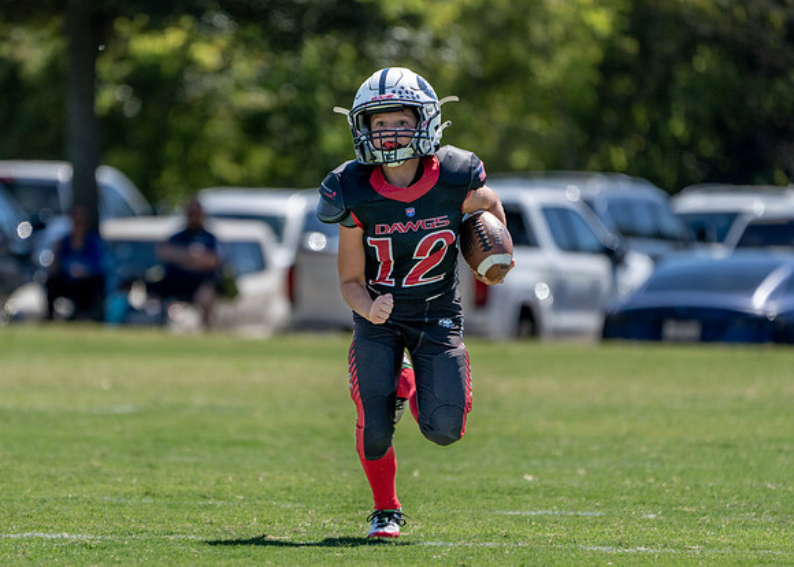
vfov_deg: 2.5
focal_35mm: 572
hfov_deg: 3.5
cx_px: 310
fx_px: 12897
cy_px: 356
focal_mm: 400
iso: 320
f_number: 5.6
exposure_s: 1/1600
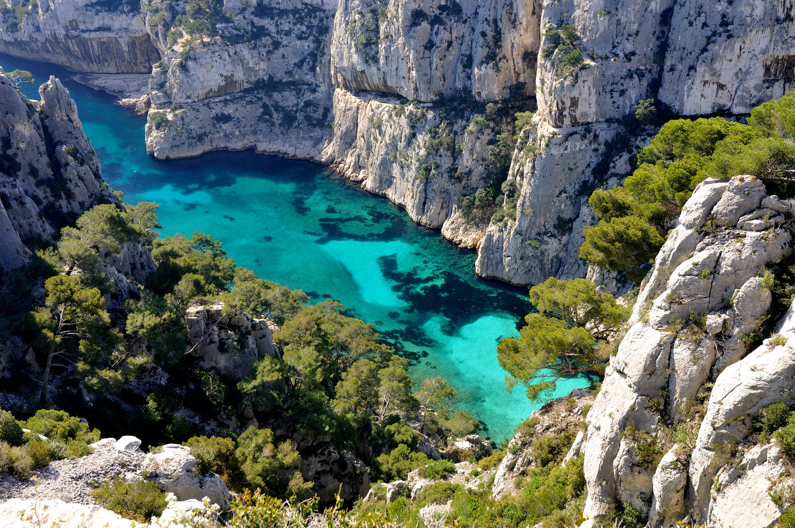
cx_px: 398
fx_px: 992
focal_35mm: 45
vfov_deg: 29.8
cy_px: 264
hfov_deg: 43.7
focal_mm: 30
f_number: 8
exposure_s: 1/80
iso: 100
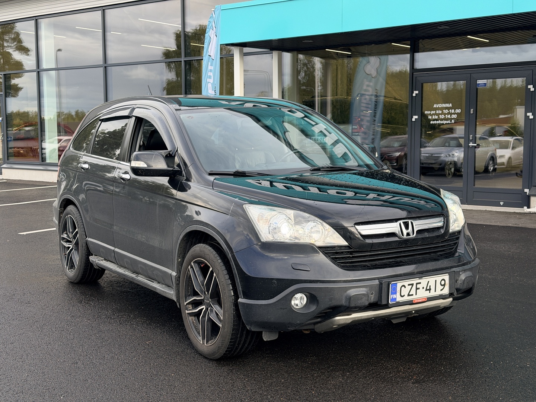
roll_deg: +0.0
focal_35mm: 48
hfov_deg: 39.7
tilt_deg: -5.2
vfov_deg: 30.3
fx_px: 743
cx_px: 268
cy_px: 201
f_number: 1.78
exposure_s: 1/712
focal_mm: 6.76
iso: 64
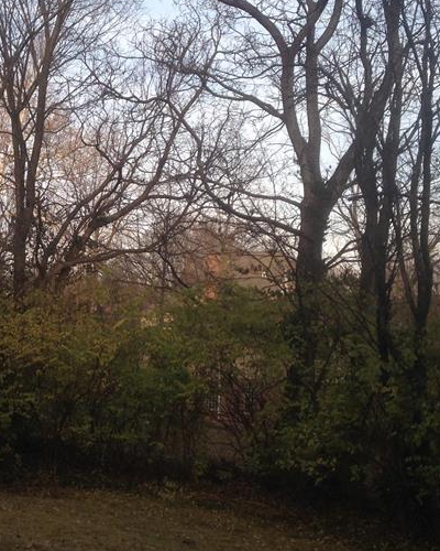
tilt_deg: +6.2
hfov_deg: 22.8
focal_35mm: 66
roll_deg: -2.1
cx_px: 76
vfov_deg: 28.7
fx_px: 1074
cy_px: 252
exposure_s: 1/288
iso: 50
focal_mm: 4.12
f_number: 2.4
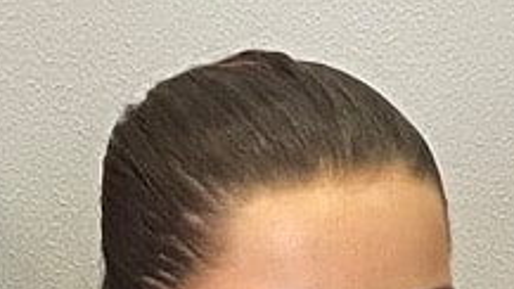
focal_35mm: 184
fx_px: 2507
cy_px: 502
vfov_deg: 6.5
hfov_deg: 11.6
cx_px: 57
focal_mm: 4.25
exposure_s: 1/50
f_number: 1.8
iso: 160
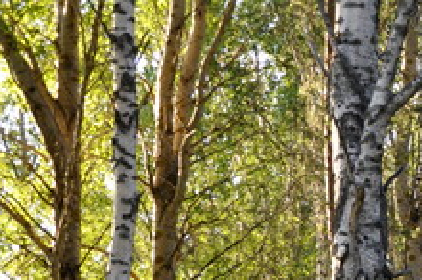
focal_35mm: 157
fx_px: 1838
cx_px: 857
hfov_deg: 11.7
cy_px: 430
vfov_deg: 8.5
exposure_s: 1/40
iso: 200
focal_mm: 24
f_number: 6.3
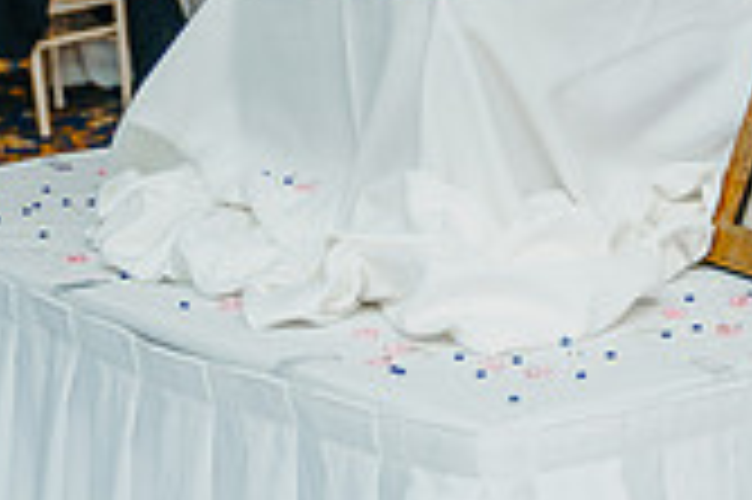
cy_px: -61
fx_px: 2170
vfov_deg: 12.9
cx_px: 775
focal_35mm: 104
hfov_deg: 19.0
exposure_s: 1/200
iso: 1600
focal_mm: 28
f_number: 2.8
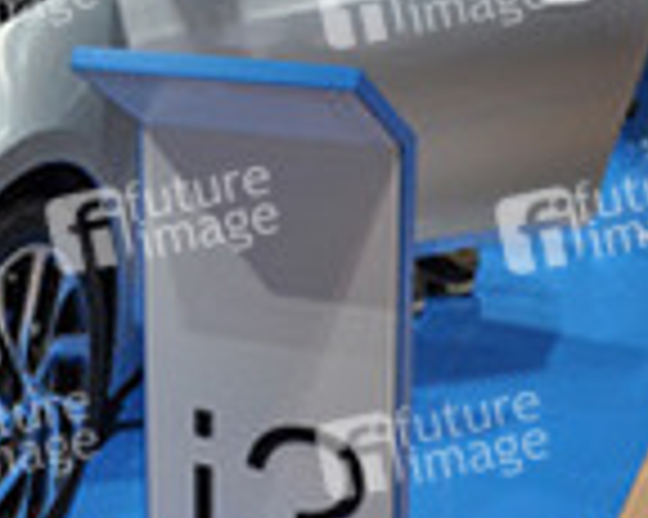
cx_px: 43
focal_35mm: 97
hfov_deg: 19.4
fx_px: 1859
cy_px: 108
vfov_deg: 15.7
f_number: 5.6
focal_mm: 22
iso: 500
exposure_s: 1/100
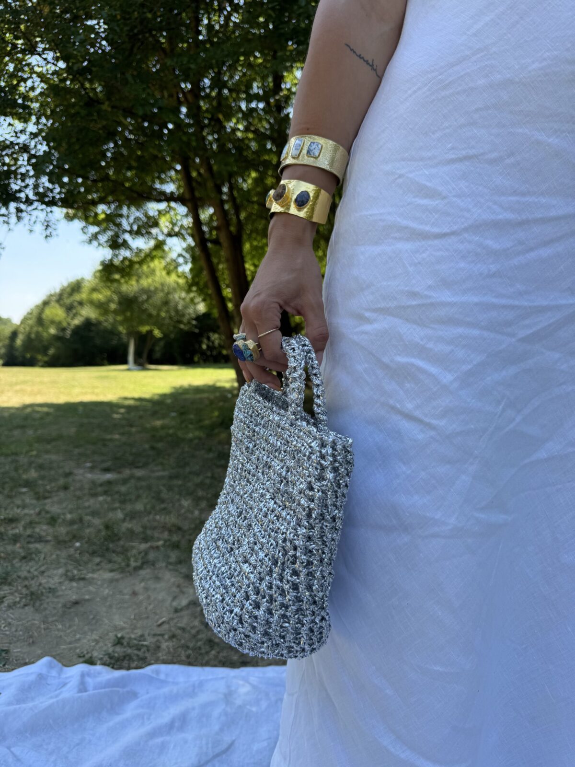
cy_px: 384
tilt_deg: -1.6
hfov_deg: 56.8
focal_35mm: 24
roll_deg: -5.0
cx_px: 288
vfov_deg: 71.6
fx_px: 532
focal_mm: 6.76
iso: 80
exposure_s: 1/1026
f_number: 1.78
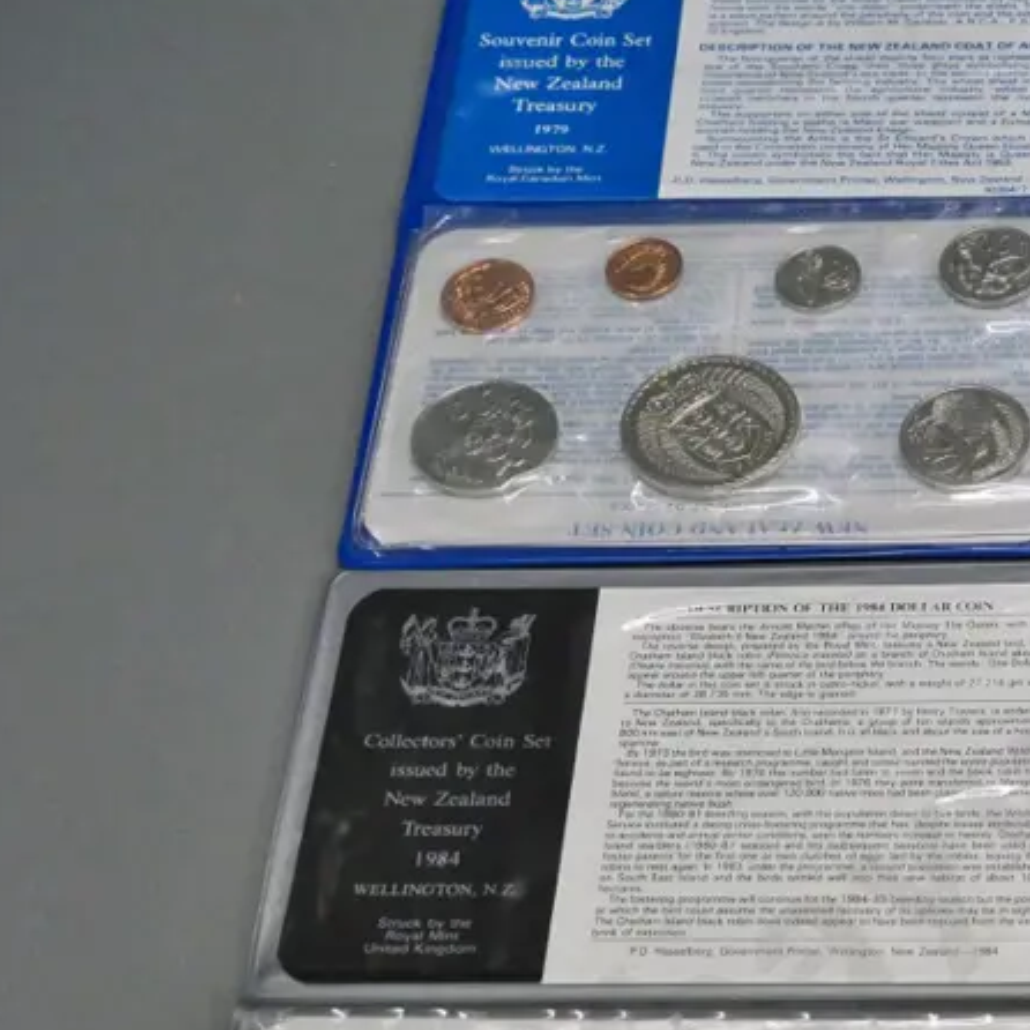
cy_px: 753
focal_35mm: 73
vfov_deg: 23.5
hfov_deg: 22.5
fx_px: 2457
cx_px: 1092
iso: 3200
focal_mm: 18
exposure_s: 1/200
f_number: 5.6
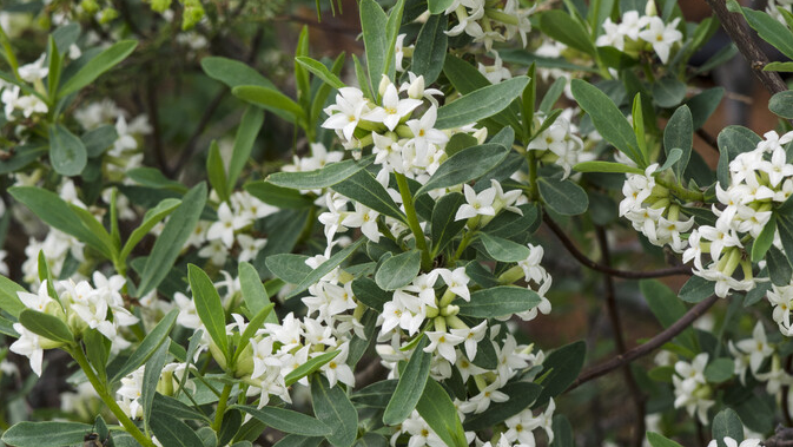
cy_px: 316
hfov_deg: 10.6
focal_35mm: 203
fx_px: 4265
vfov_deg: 6.0
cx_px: 395
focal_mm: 85
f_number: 8
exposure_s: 1/320
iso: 250
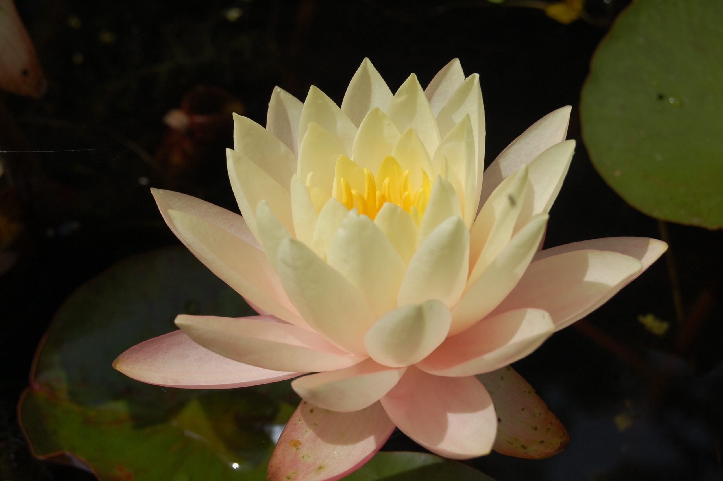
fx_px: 1655
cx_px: 362
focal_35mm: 82
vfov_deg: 16.5
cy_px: 240
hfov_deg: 24.6
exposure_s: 1/500
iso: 200
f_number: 11
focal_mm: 55
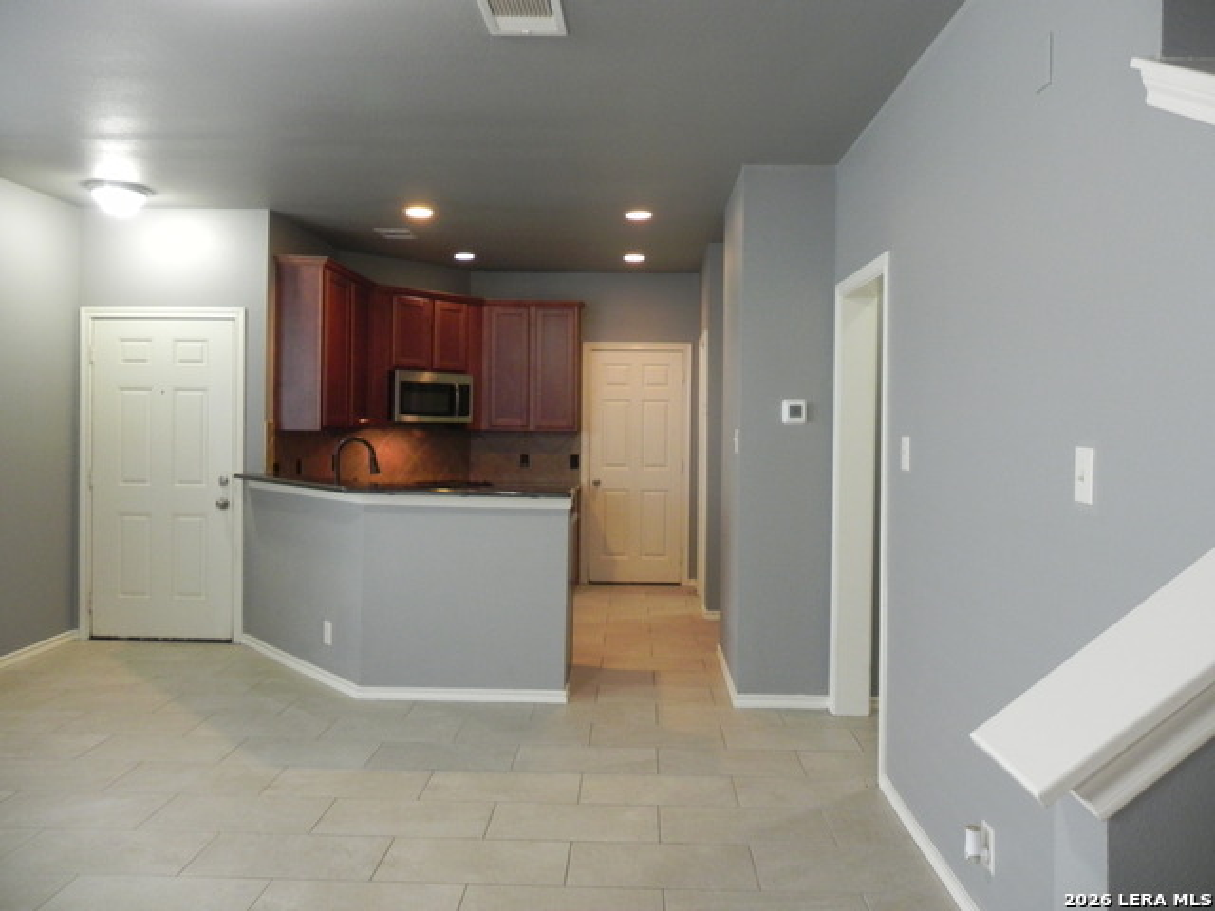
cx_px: 608
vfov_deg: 53.1
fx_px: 913
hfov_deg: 67.3
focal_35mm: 26
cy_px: 456
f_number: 2.8
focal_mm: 4.6
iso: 400
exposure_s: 1/22.8
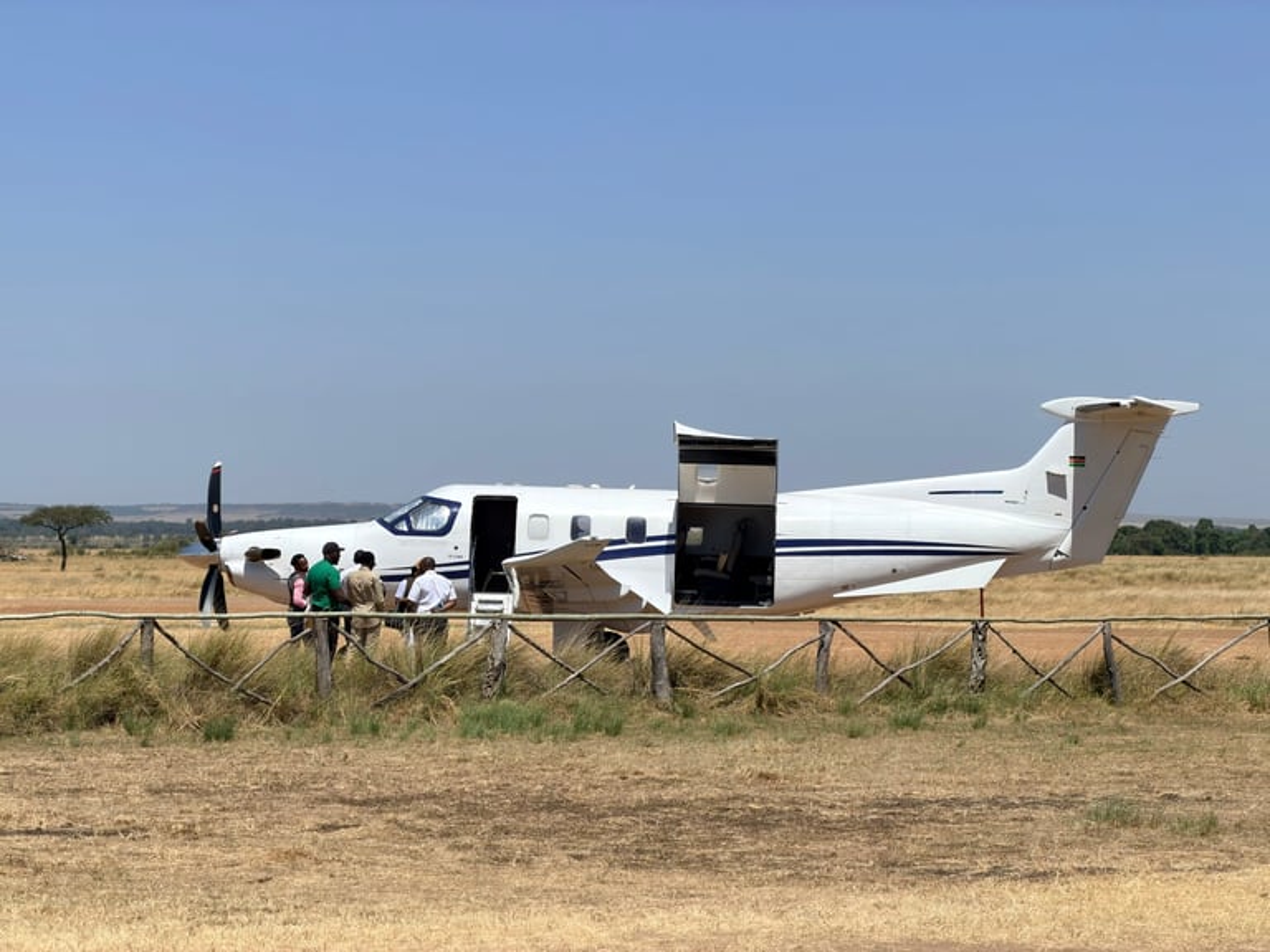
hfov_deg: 19.6
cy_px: 476
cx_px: 635
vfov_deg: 14.8
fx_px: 3669
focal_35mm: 100
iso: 16
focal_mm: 16.89
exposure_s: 1/799
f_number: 2.8
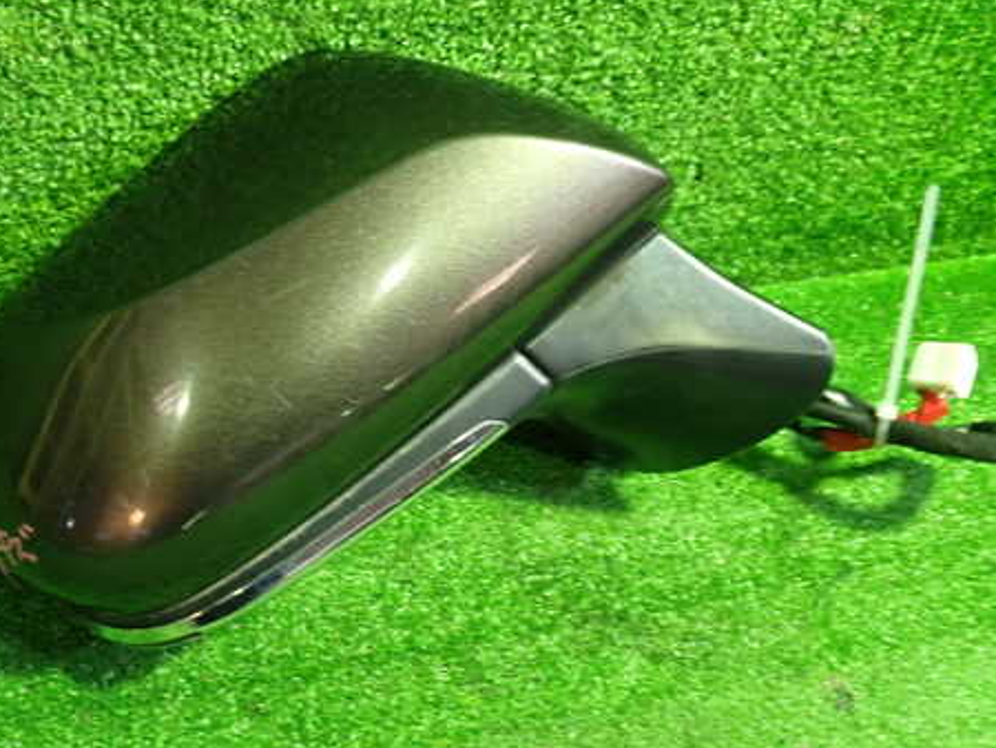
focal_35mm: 40
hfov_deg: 46.7
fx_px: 1152
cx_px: 438
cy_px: 365
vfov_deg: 36.0
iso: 640
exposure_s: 1/30
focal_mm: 5.4
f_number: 2.3
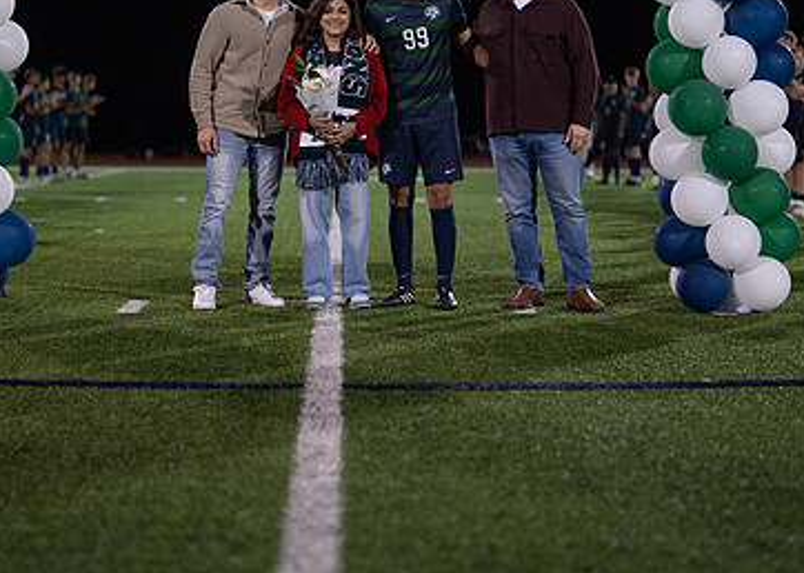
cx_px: 389
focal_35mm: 84
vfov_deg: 16.9
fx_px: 1917
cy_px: 118
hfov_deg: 23.7
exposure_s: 1/500
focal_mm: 50
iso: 250
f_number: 1.2
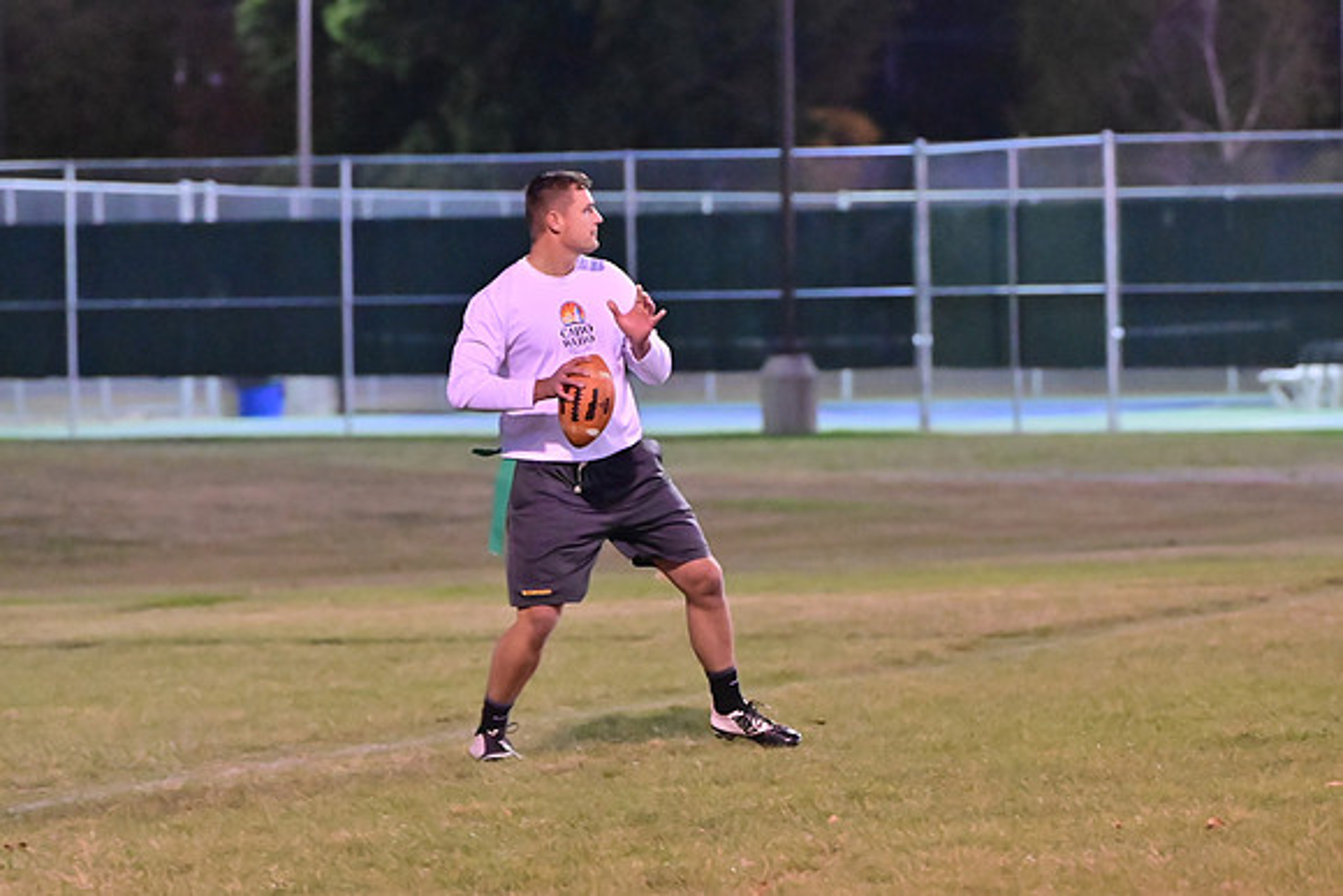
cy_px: 448
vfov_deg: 6.1
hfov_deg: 9.1
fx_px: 8395
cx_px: 672
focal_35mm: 225
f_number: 4
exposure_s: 1/400
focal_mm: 150
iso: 6400
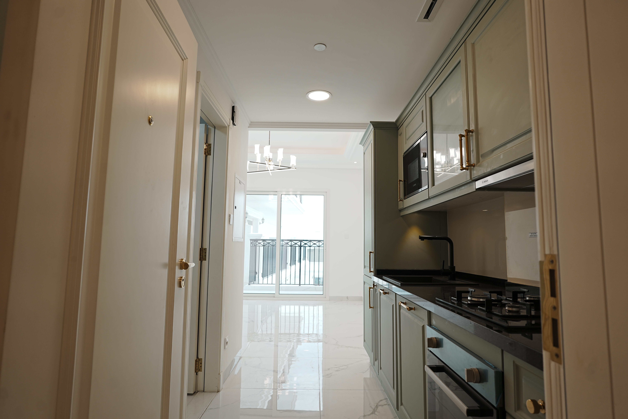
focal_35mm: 20
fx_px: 349
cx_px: 314
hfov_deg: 84.0
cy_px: 210
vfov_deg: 61.9
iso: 160
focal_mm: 20
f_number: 4.5
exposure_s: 1/90
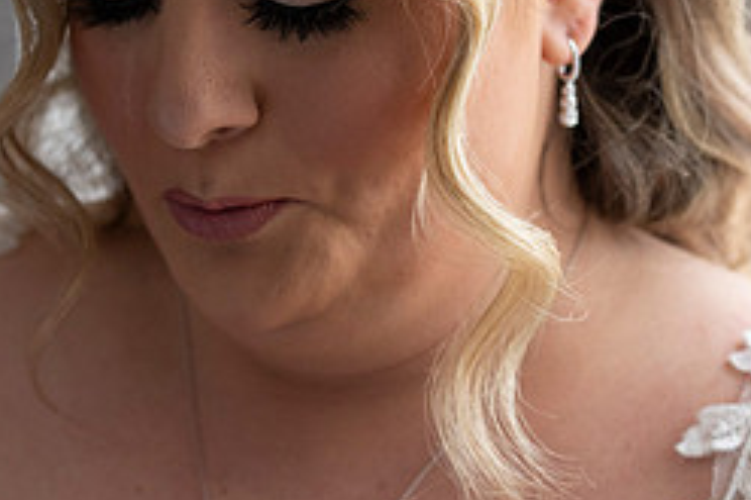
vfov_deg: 6.9
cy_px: 33
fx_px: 4148
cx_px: 330
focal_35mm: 199
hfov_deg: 10.3
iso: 1600
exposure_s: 1/800
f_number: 4
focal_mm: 85
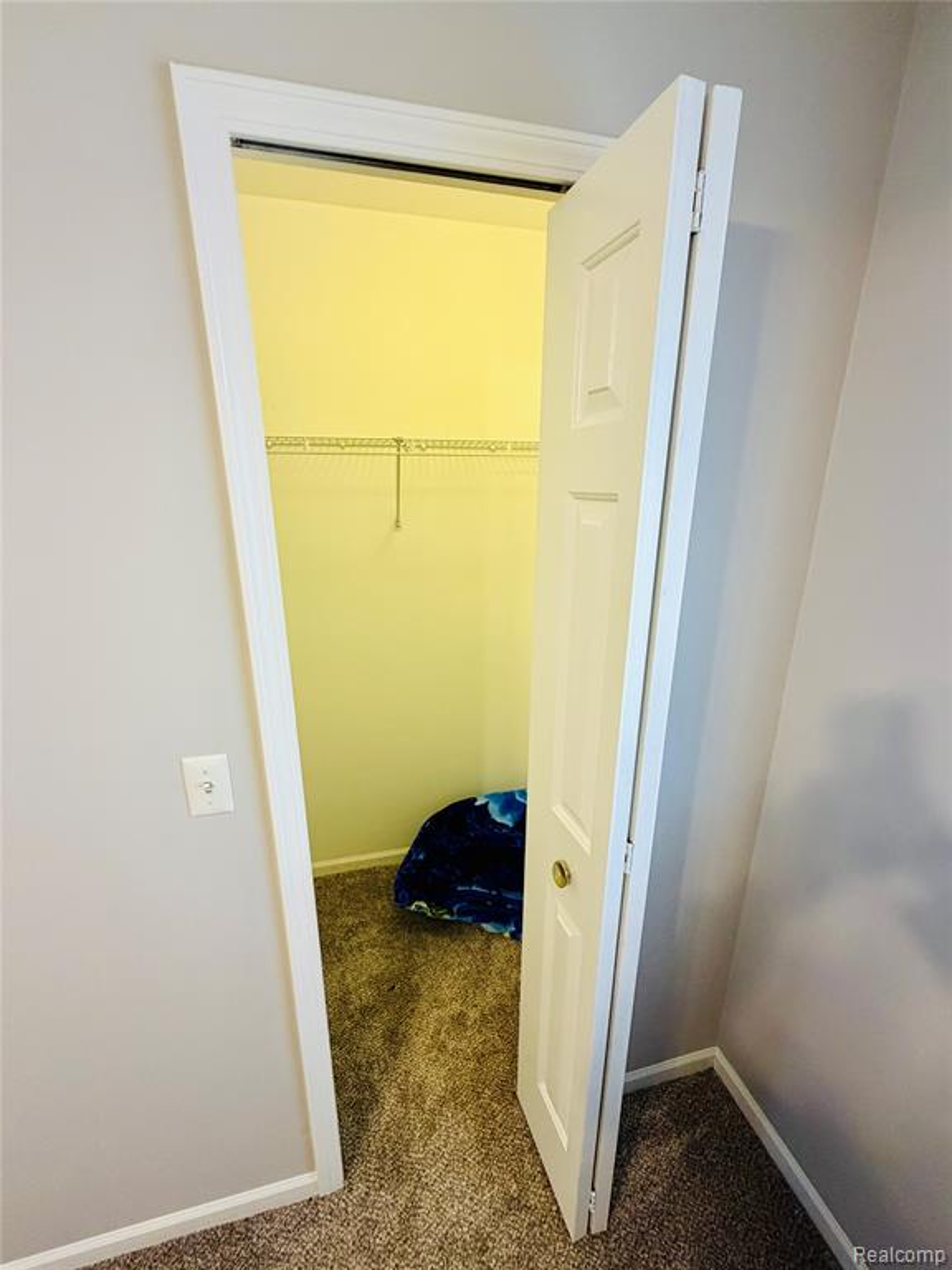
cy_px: 635
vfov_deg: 102.1
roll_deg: -0.8
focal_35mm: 14
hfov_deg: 85.7
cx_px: 476
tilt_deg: -15.8
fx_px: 513
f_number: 2.2
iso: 250
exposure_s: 1/120
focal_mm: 2.22
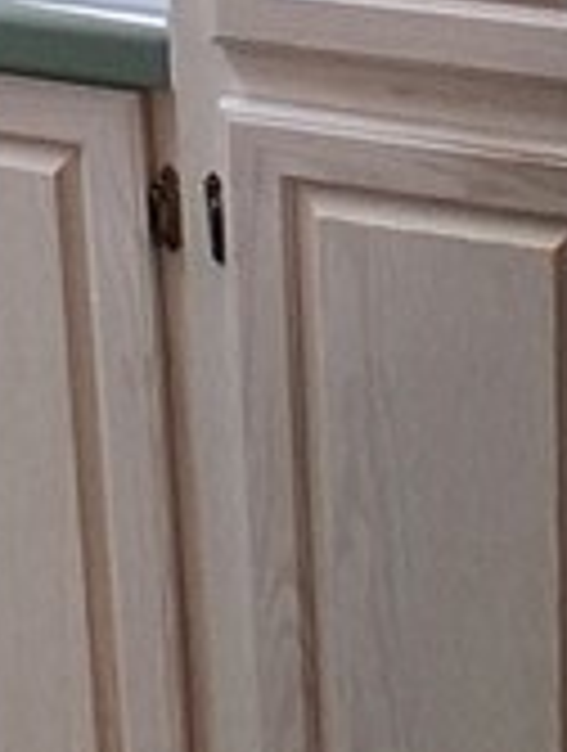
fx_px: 2263
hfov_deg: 14.3
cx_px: 364
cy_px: -549
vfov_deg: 16.3
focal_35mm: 104
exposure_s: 1/40
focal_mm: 1.4
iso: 100
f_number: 2.2
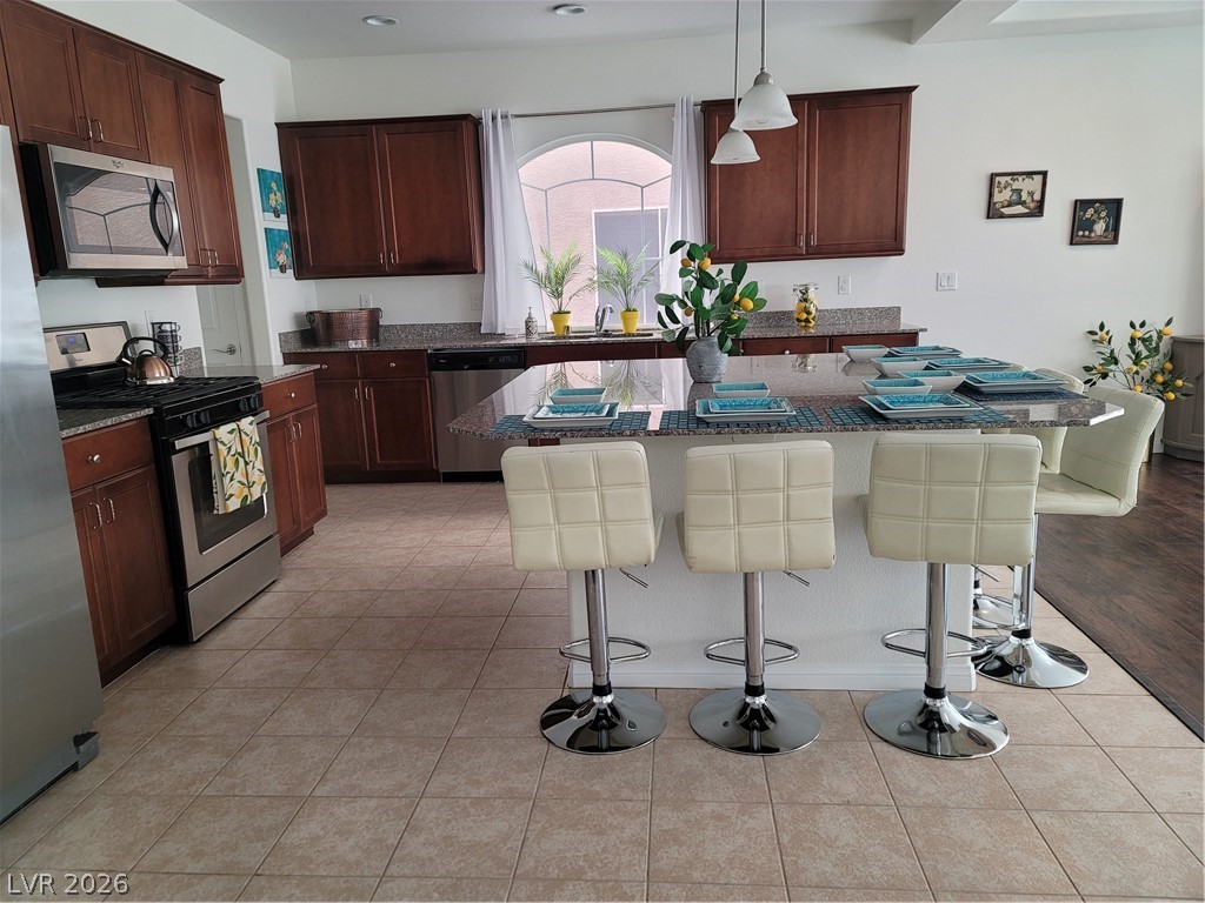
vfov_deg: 54.9
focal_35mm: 25
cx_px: 602
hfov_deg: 69.4
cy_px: 452
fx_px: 870
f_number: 1.8
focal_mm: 7
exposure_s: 1/120
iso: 200
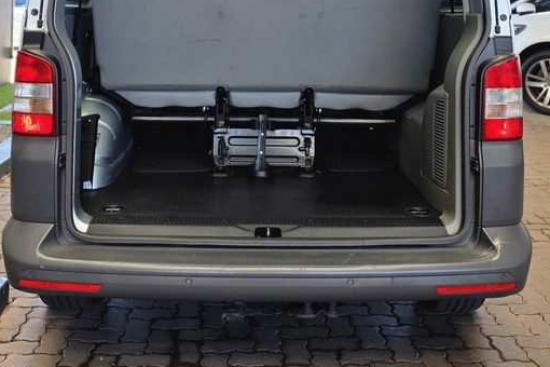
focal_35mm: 48
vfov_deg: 26.5
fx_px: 733
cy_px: -5
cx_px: 264
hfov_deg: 41.1
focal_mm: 6.25
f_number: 1.7
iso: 40
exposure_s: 1/180
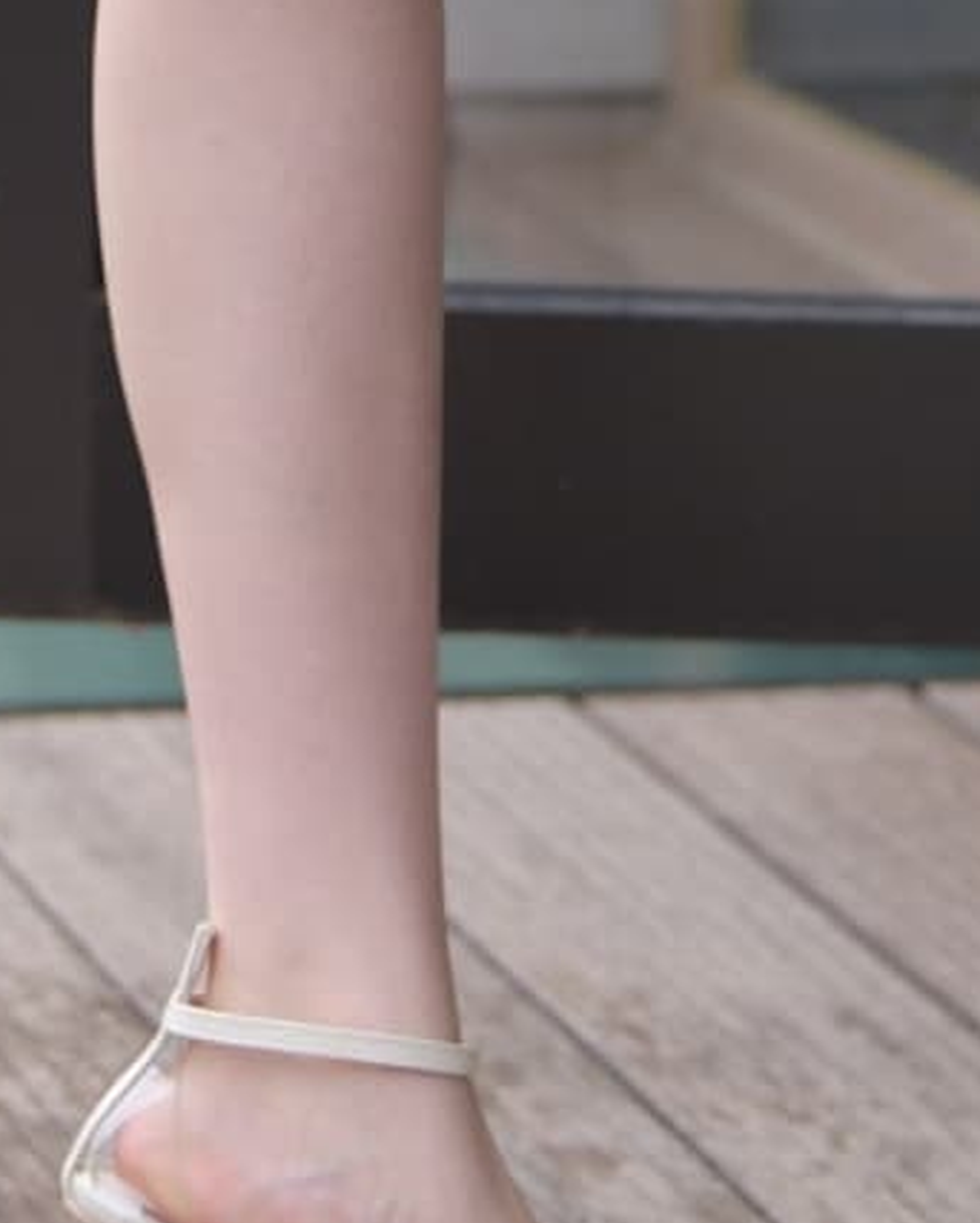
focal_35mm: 277
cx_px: -60
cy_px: -1332
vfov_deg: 6.7
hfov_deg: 5.6
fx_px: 10036
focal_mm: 70
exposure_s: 1/640
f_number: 4
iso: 1000
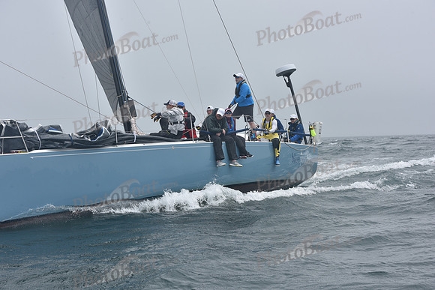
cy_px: 145
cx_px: 218
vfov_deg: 19.5
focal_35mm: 70
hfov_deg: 28.8
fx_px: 846
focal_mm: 70
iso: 250
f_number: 10
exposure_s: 1/800
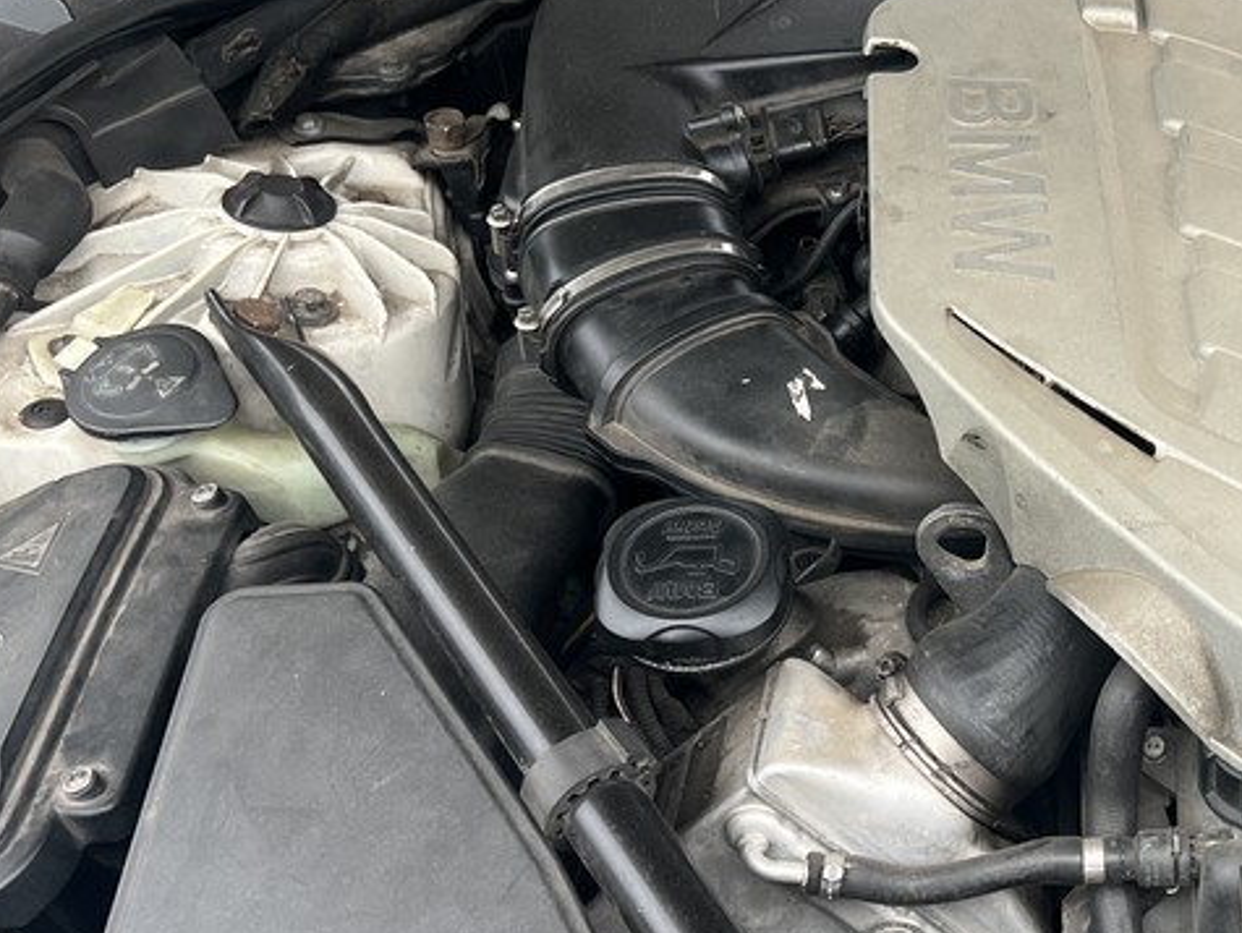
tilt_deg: -42.5
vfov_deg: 26.1
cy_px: 549
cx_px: 1182
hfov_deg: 32.2
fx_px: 2011
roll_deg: -1.4
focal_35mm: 56
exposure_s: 1/121
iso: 64
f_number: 1.5
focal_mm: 5.7
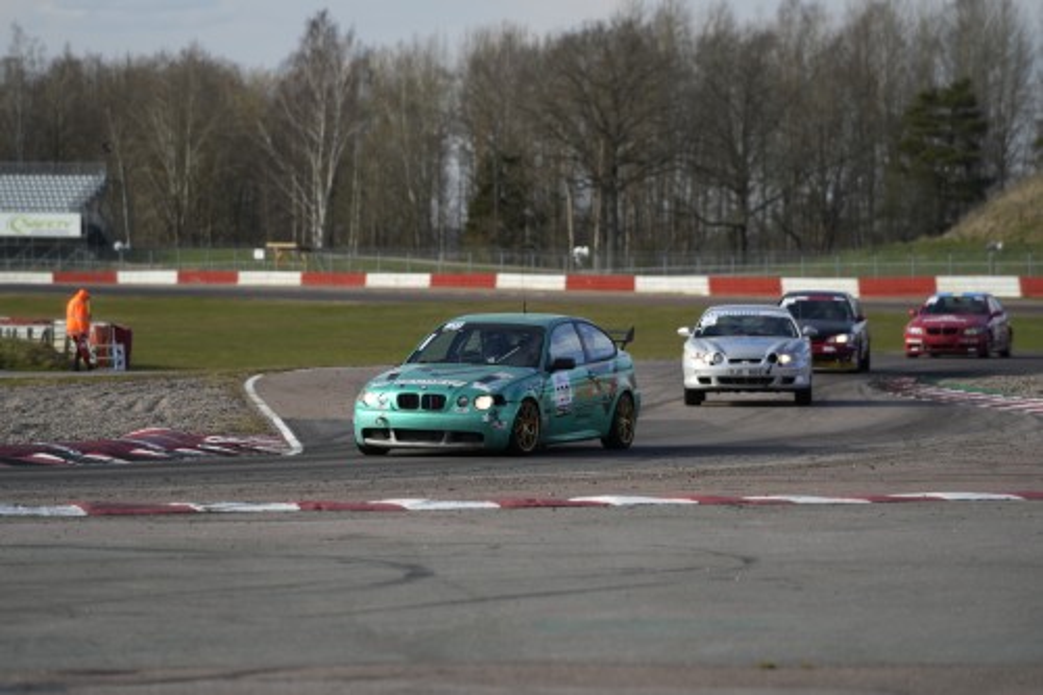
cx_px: 522
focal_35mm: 200
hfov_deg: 10.3
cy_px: 348
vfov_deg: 6.9
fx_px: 5792
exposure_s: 1/800
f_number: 4
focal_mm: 200
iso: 320
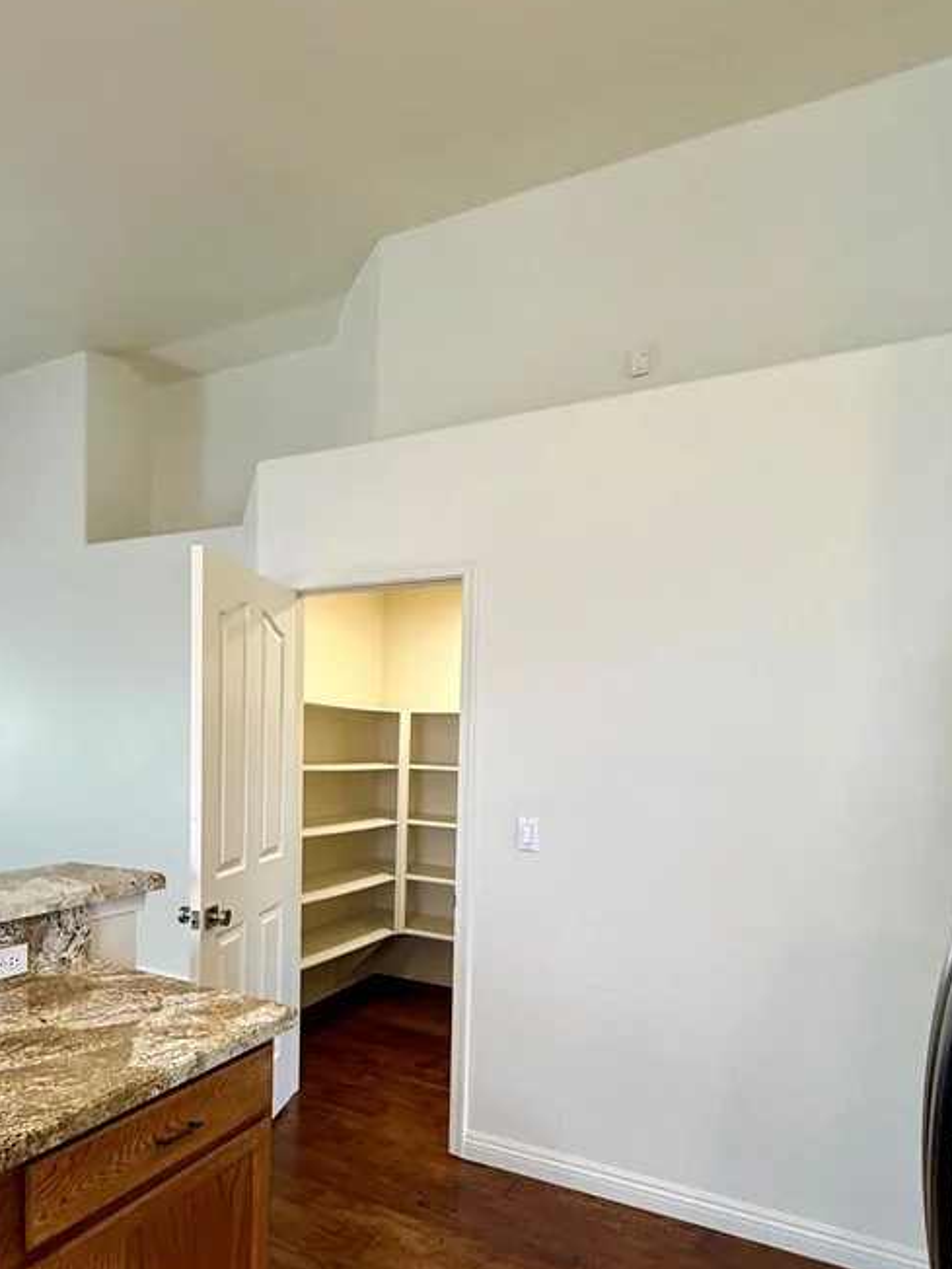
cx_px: 430
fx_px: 807
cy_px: 786
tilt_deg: -3.1
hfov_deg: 61.0
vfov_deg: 75.2
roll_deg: -2.2
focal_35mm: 22
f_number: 2.2
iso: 200
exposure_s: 1/120
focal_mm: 2.22
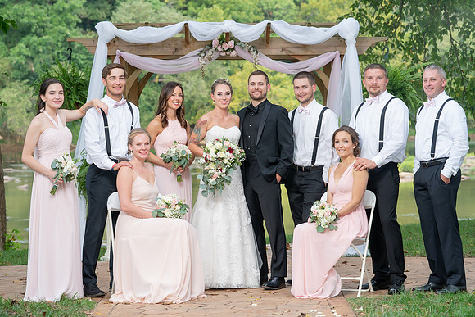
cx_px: 238
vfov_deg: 12.5
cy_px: 151
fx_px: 1442
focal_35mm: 109
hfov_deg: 18.7
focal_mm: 103
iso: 640
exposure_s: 1/200
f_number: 5.6
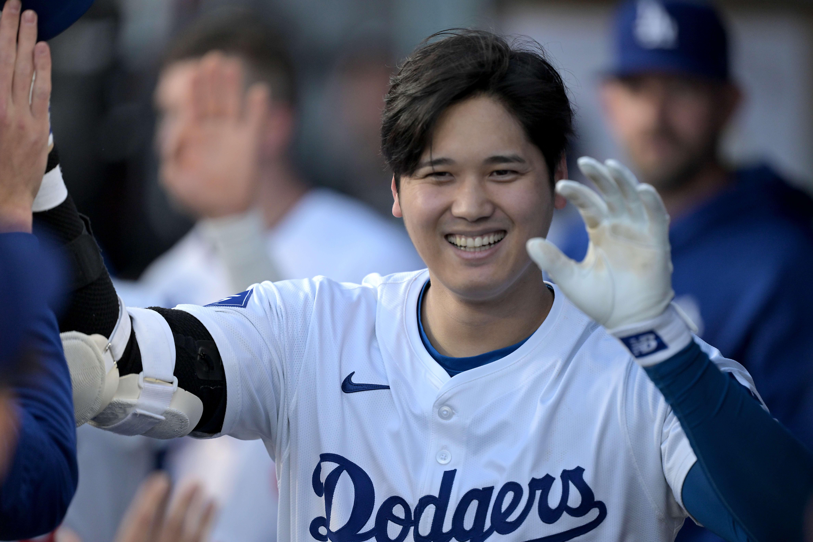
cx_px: 406
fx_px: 9033
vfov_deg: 3.4
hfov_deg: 5.2
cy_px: 271
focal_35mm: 400
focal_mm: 400
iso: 1600
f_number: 2.8
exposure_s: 1/3200
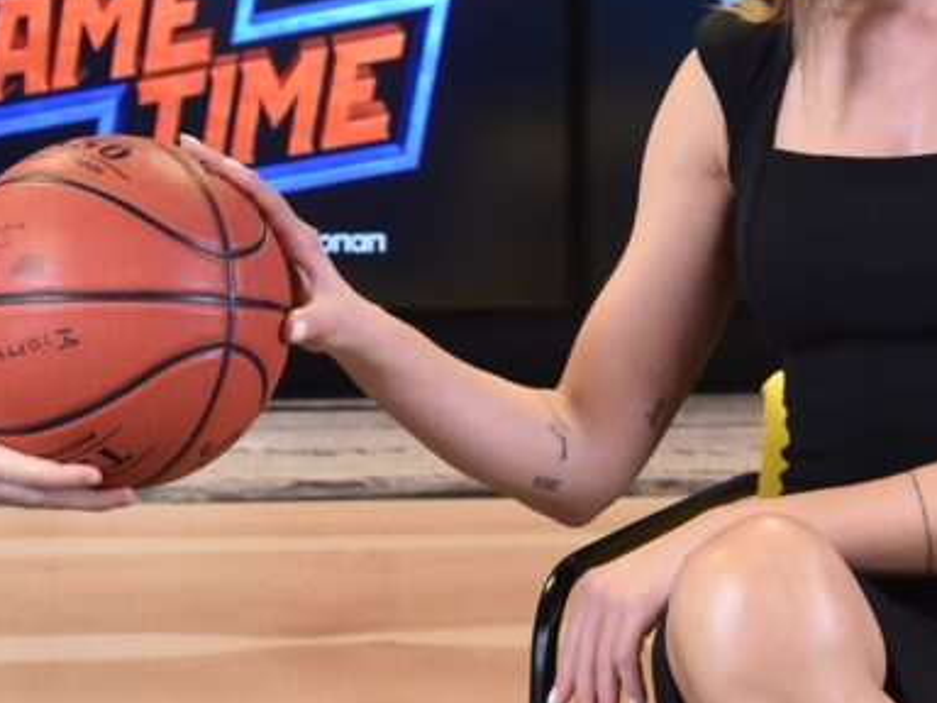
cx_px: 181
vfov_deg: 13.1
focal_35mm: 113
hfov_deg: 17.3
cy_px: 178
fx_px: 3059
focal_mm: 44
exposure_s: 1/250
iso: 1600
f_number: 4
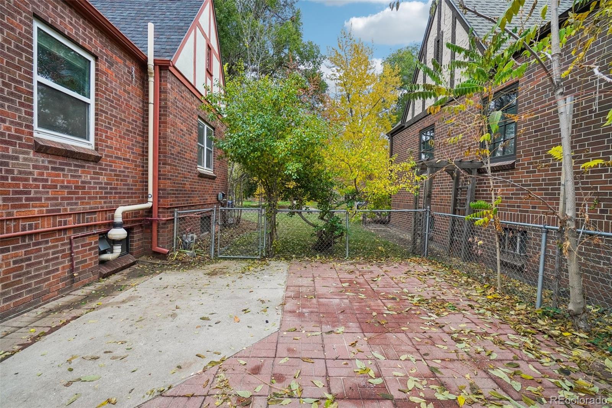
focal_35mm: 15
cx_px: 306
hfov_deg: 100.4
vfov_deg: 77.3
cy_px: 204
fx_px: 255
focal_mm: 10
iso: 500
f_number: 8
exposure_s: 1/50
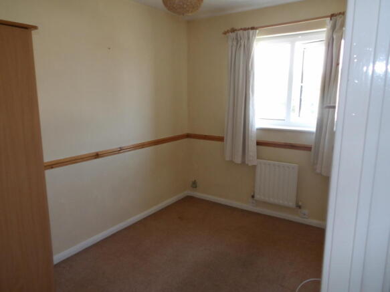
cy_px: 146
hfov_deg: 71.6
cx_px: 195
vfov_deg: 56.8
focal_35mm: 24
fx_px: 270
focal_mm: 4.3
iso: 200
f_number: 4.1
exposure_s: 1/28
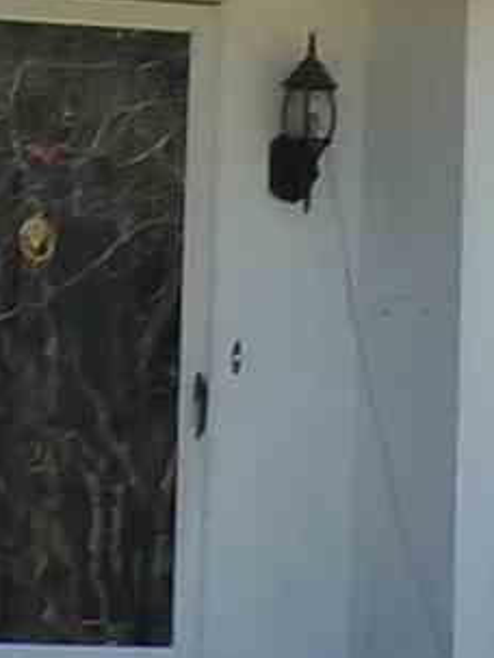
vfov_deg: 5.3
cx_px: 585
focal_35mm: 374
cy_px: 407
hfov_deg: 4.0
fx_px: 7116
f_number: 4.9
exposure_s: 1/160
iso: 100
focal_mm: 6.6
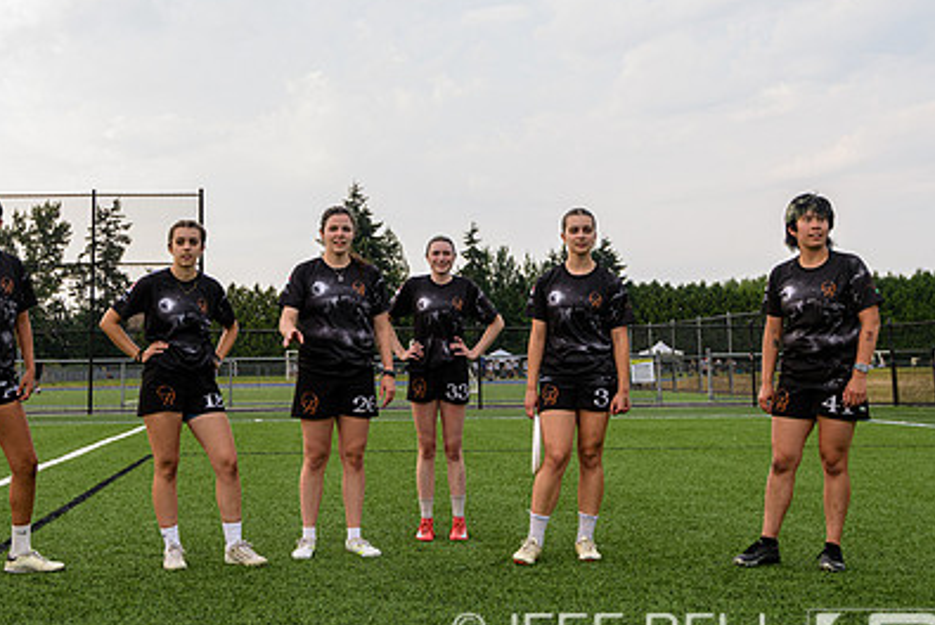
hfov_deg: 41.5
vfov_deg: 28.6
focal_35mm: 47
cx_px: 344
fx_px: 1222
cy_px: 227
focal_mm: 27
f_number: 5.6
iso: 400
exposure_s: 1/400
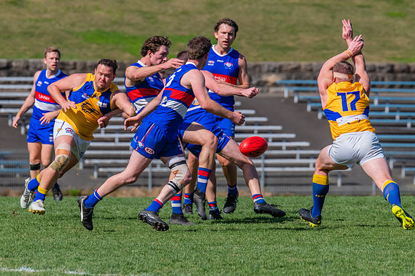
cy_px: 142
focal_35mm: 627
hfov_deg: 3.3
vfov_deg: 2.2
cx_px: 181
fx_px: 7227
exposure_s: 1/1600
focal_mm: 420
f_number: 9
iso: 800
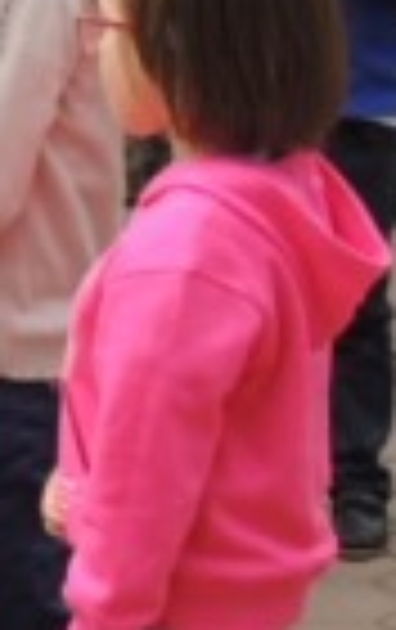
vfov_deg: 9.0
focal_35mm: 232
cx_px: -220
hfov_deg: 5.6
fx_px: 3990
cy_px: 536
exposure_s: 1/400
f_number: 3.1
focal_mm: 5.3
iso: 100
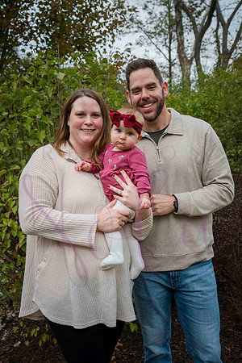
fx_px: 464
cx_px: 121
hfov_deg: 29.2
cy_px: 182
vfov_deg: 42.7
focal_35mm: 46
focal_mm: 46
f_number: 7.1
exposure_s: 1/500
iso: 400
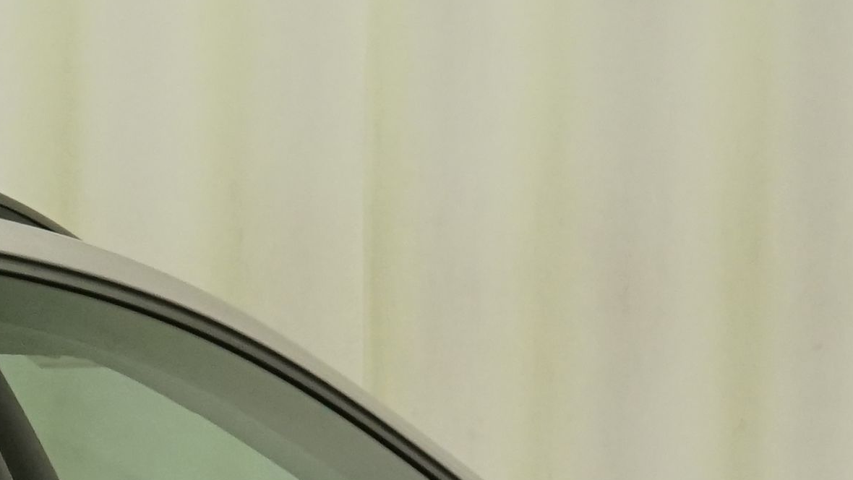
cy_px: 663
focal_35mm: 325
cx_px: -731
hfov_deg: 6.5
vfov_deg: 3.7
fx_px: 7352
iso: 2000
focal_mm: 61
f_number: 9
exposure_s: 1/25
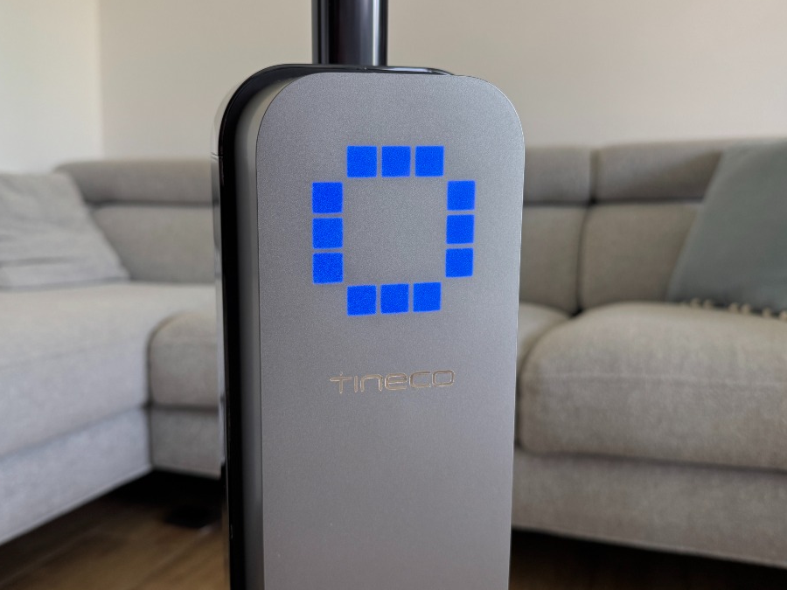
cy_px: 263
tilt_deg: -4.8
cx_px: 375
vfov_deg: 44.1
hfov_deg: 56.8
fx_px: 728
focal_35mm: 32
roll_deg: +0.9
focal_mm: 6.76
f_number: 1.78
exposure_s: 1/86
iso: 200
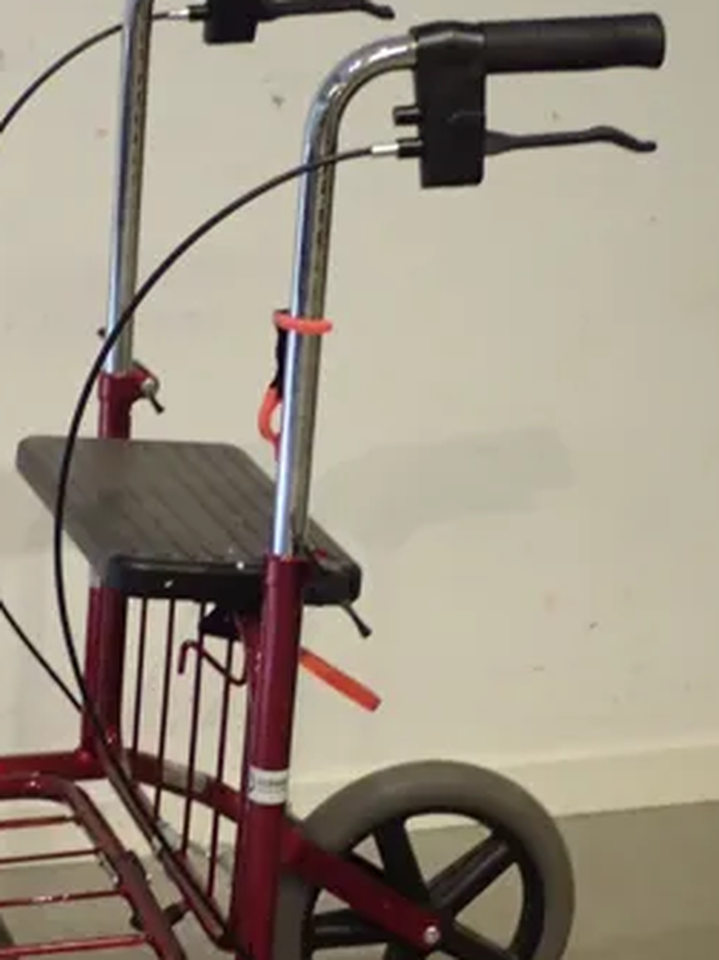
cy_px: 736
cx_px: 261
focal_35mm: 102
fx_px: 2827
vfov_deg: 19.1
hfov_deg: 14.5
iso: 640
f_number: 3.5
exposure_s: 1/50
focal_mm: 10.29
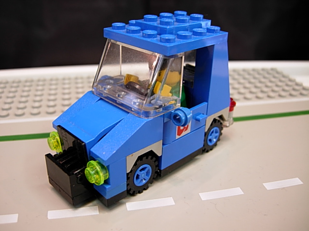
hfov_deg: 51.4
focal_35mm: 36
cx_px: 154
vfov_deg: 39.7
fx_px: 321
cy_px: 116
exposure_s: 1/6.5
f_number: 2.7
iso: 50
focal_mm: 7.5
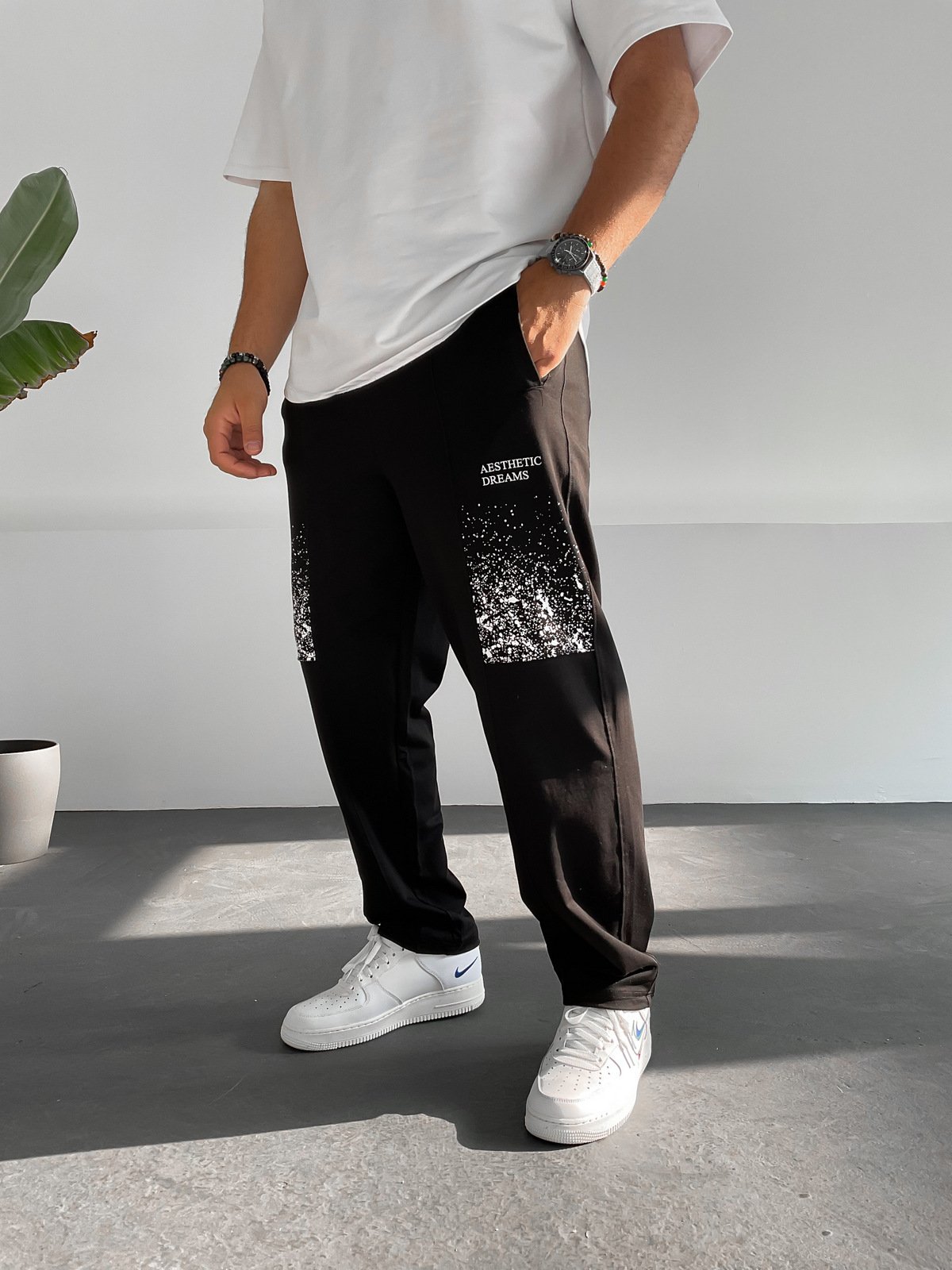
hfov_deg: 48.2
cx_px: 476
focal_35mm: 29
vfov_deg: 61.7
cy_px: 635
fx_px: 1063
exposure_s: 1/120
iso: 32
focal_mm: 3
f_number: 1.8
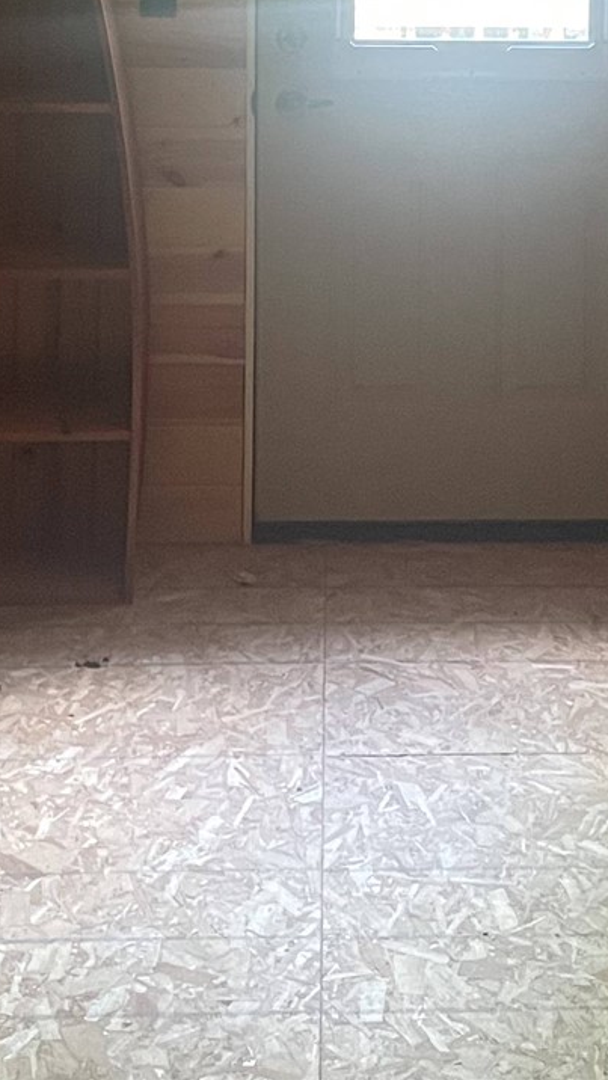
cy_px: -77
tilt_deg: -2.6
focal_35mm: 81
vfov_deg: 24.6
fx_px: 2320
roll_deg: +0.0
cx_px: 427
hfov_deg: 14.9
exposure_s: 1/53
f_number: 1.6
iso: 500
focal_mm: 4.2
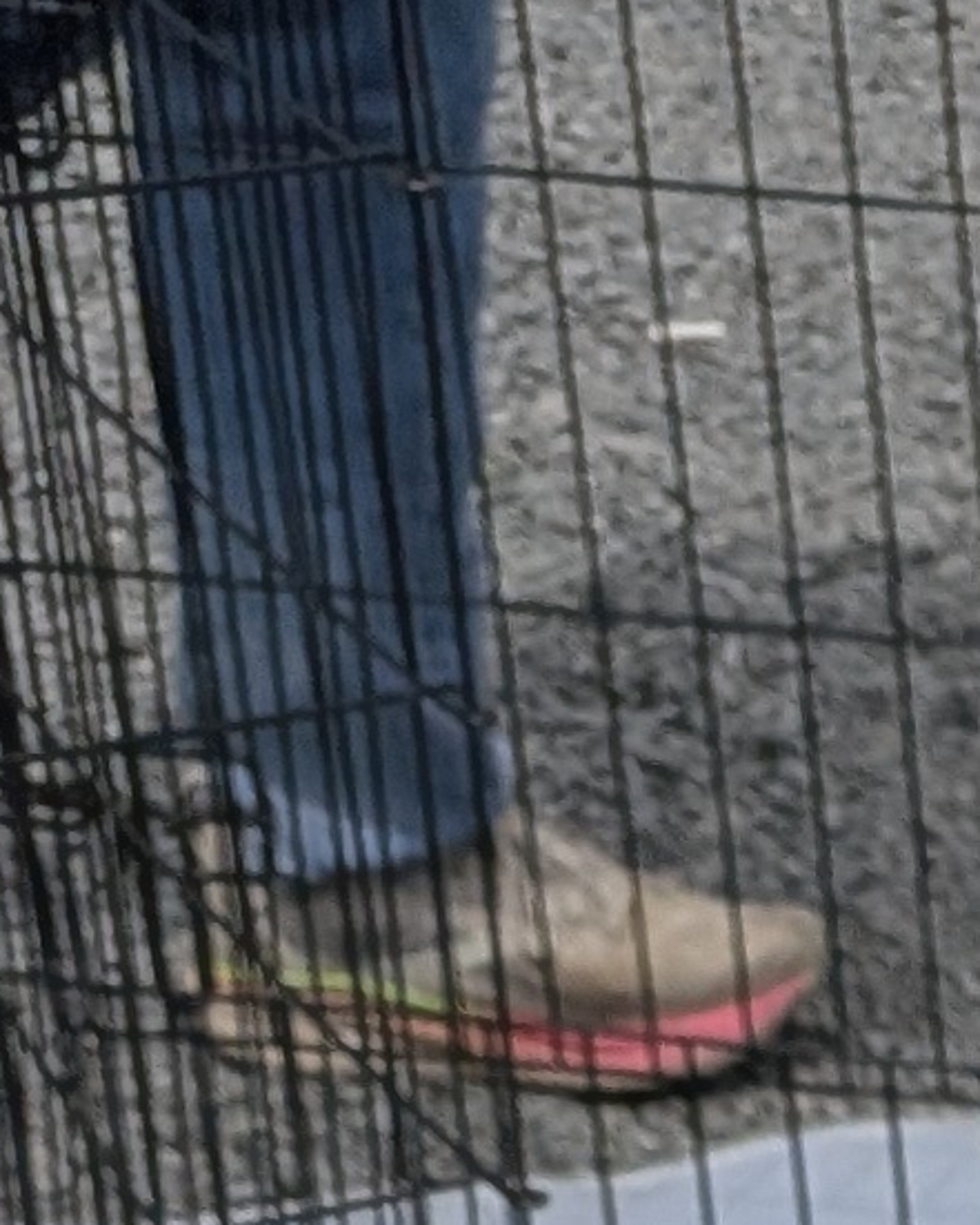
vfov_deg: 9.2
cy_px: 3579
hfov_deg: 8.0
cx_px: 2769
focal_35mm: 170
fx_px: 6162
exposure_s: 1/2703
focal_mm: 4.53
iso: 44
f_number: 1.7
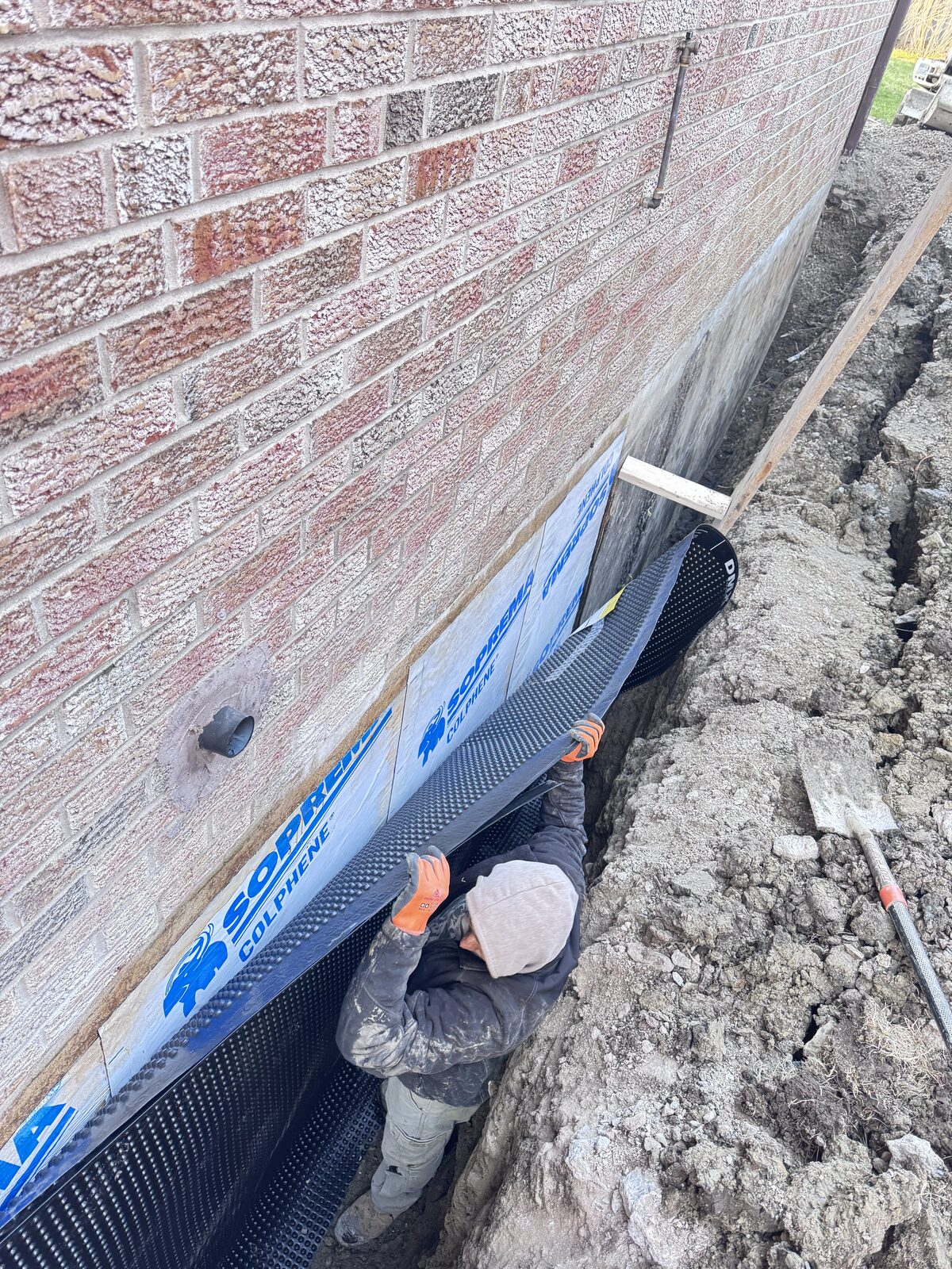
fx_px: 880
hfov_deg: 56.8
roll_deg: -10.3
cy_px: 634
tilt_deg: -38.6
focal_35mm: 24
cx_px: 476
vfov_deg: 71.6
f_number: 1.78
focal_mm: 6.76
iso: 250
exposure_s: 1/60
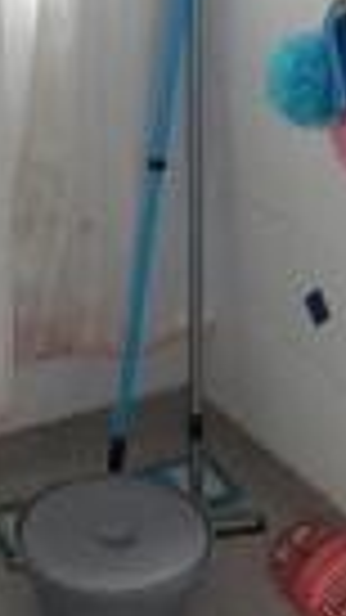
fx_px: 1665
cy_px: 245
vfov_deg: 20.9
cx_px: 124
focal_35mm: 102
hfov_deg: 11.9
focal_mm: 4
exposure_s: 1/200
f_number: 3
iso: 125
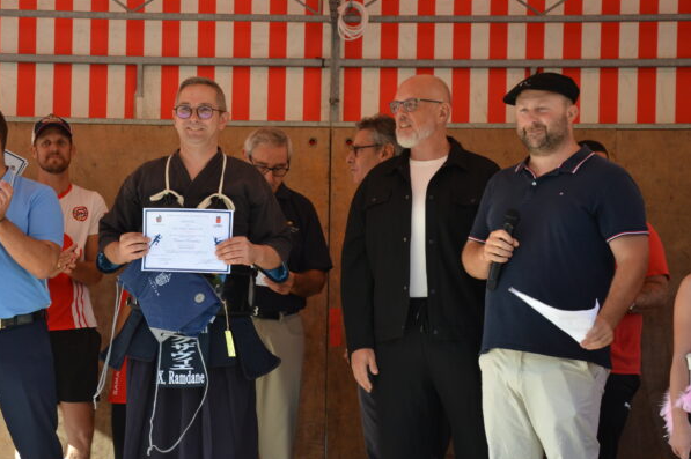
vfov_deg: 13.4
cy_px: 224
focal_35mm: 102
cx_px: 288
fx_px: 1956
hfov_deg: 20.0
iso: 400
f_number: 5
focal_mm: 58
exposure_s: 1/250
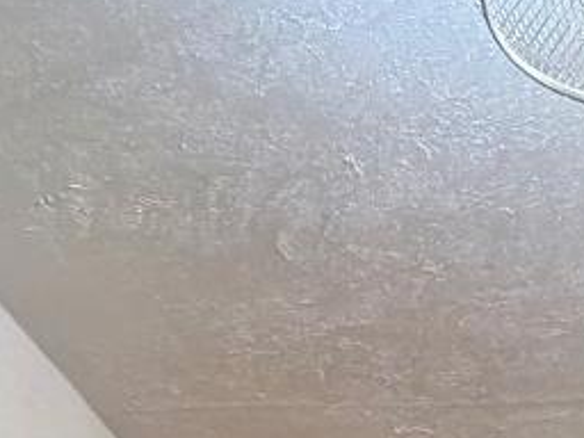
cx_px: 648
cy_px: 1053
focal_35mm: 82
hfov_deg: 22.5
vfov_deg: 13.3
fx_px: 1383
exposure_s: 1/60
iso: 400
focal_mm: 2.22
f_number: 2.2
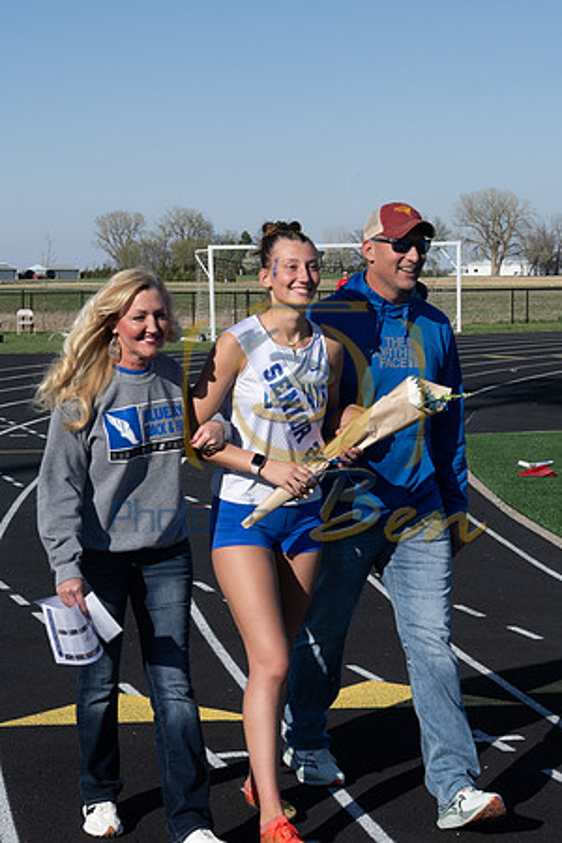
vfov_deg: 28.0
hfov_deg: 18.8
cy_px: 403
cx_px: 185
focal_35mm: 72
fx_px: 1693
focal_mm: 31
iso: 100
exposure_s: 1/400
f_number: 8
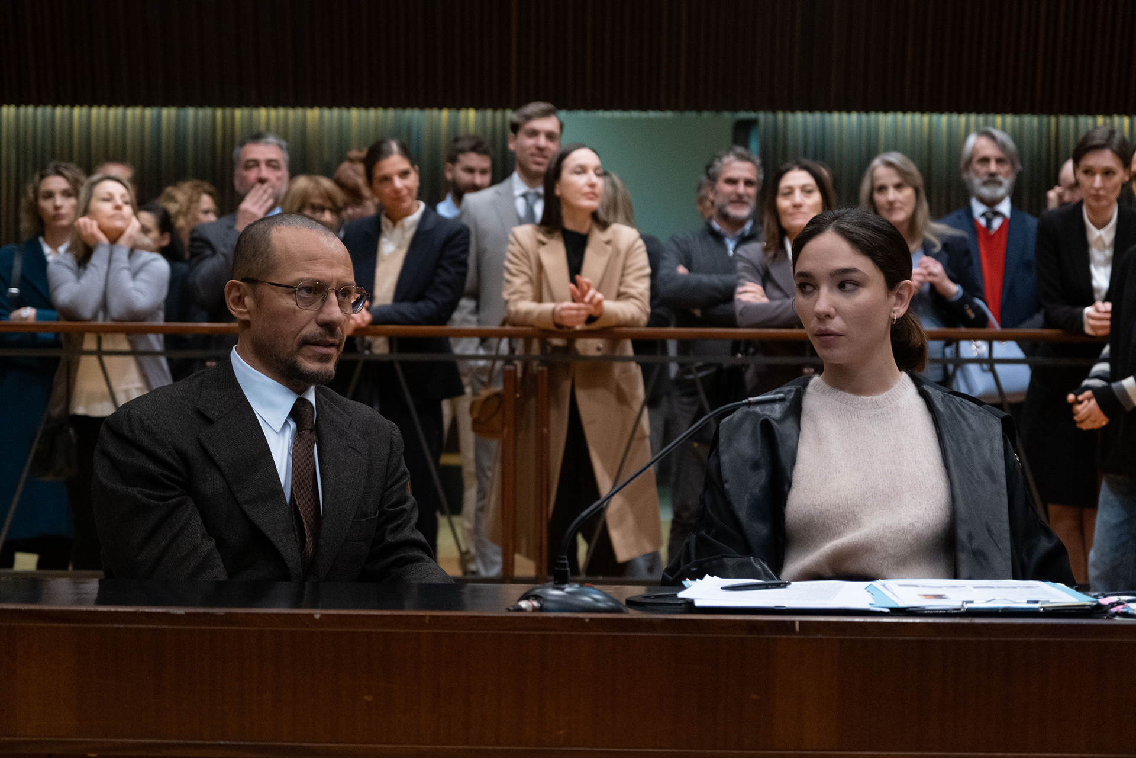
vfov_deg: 15.5
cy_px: 379
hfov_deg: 23.1
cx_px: 568
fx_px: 2777
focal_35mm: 88
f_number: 4
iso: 3200
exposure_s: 1/125
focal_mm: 58.6
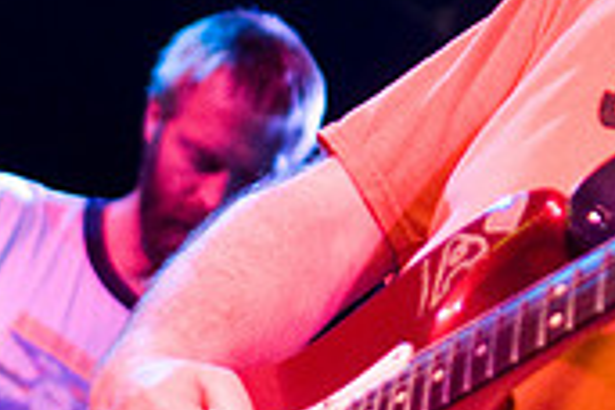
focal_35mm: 153
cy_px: 5
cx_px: 439
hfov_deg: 13.4
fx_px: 2614
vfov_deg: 8.9
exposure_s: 1/60
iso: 1000
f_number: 1.4
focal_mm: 30
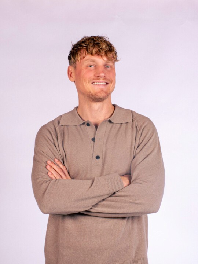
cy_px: 144
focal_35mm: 73
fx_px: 553
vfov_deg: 26.8
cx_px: 99
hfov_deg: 20.3
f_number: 9
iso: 100
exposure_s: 1/160
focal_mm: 25
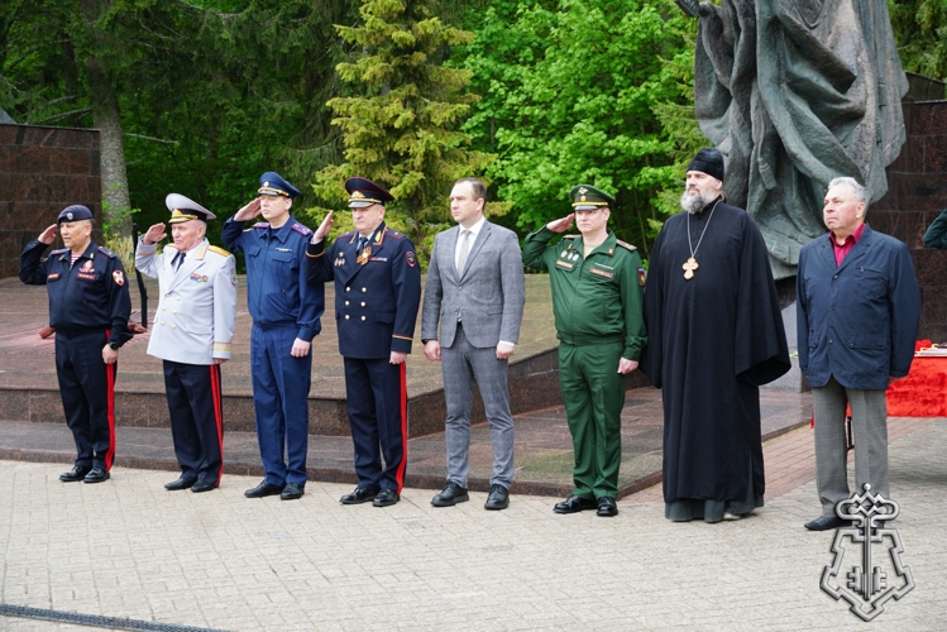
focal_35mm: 60
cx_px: 474
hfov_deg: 33.4
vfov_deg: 22.6
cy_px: 316
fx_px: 1579
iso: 160
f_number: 5
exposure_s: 1/80
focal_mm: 40
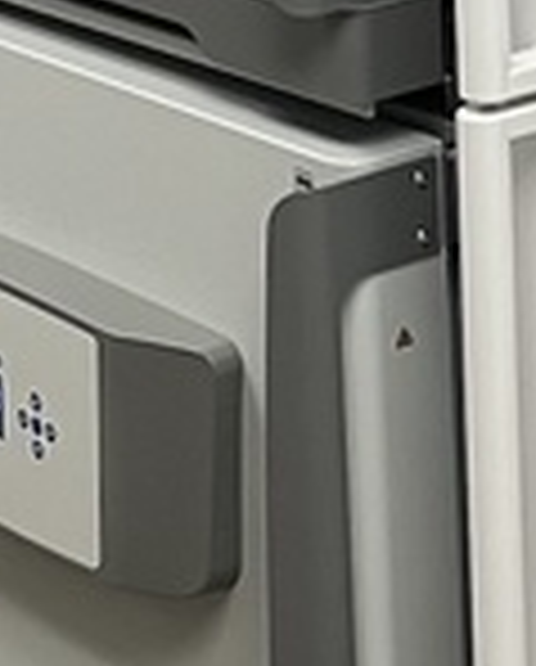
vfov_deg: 10.7
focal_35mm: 175
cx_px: 284
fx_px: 3459
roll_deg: +2.1
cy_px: -261
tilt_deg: -9.1
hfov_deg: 8.9
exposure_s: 1/60
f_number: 1.6
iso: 100
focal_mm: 5.1
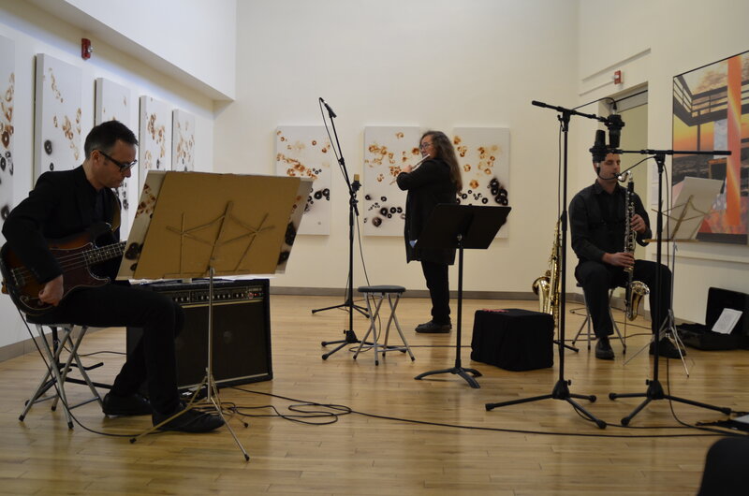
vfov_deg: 31.8
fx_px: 872
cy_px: 248
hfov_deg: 46.5
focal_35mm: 42
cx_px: 374
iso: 800
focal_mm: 28
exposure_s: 1/40
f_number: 3.3
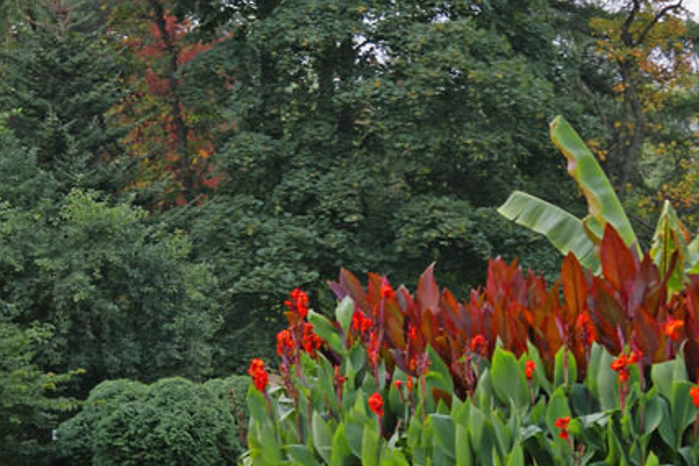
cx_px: 637
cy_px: 254
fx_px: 4310
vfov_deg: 6.2
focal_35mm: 222
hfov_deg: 9.2
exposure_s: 1/125
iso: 100
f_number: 5.6
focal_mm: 70
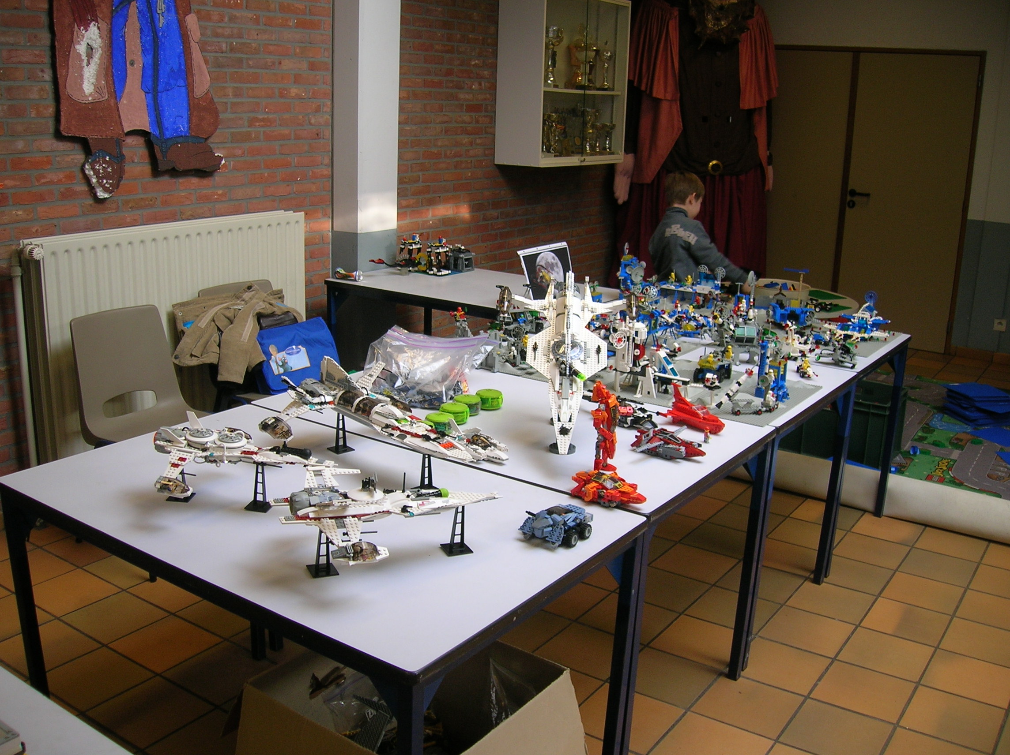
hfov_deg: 54.0
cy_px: 378
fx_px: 991
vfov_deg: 41.7
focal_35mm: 34
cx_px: 505
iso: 50
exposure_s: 1/37.3
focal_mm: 5.7
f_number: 2.9
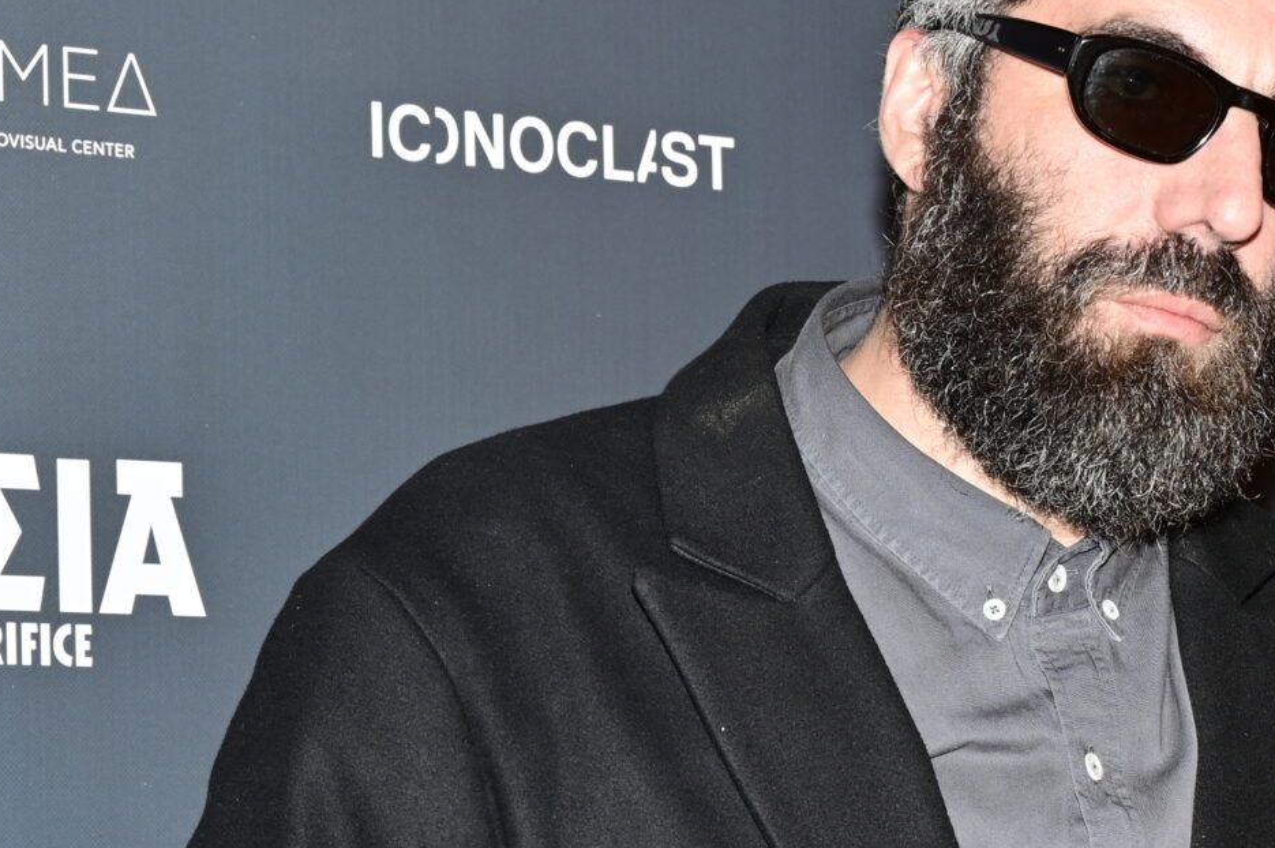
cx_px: 1268
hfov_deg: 12.2
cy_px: 865
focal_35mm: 167
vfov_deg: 8.2
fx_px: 5910
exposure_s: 1/100
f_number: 9
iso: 200
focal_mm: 61
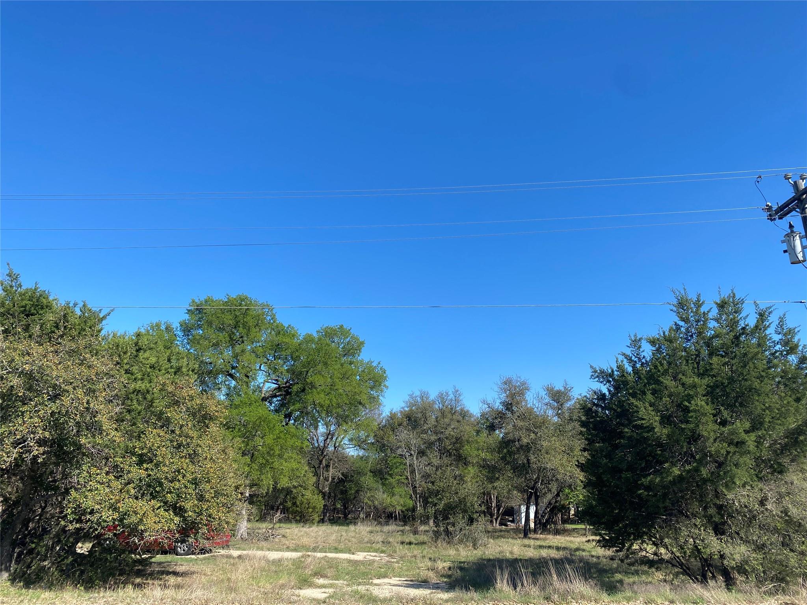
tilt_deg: +15.2
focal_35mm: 26
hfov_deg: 67.3
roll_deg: -0.2
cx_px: 404
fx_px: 606
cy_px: 302
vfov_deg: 53.1
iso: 32
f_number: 1.8
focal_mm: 4.25
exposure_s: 1/2028
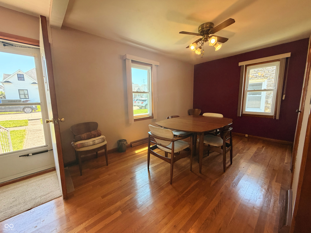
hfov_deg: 102.1
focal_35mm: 14
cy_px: 116
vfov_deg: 85.7
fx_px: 126
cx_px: 156
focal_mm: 2.22
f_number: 2.2
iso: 200
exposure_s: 1/120
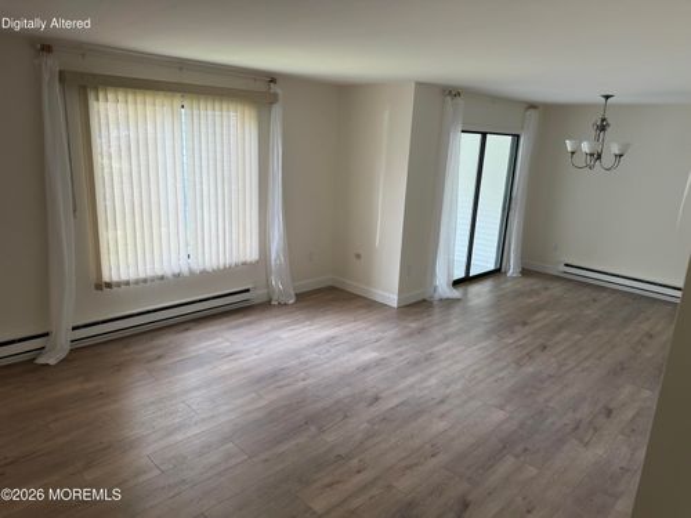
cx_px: 346
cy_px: 259
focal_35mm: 24
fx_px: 479
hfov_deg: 71.6
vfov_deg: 56.8
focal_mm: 6.76
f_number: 1.78
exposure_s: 1/121
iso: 160
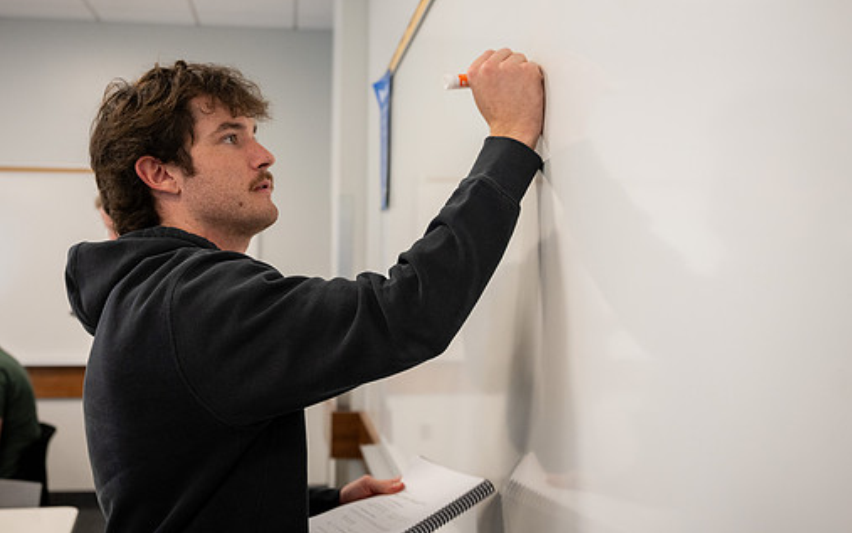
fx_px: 952
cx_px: 420
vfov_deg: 31.2
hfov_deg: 48.2
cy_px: 240
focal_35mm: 41
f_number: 3.2
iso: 800
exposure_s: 1/160
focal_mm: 34
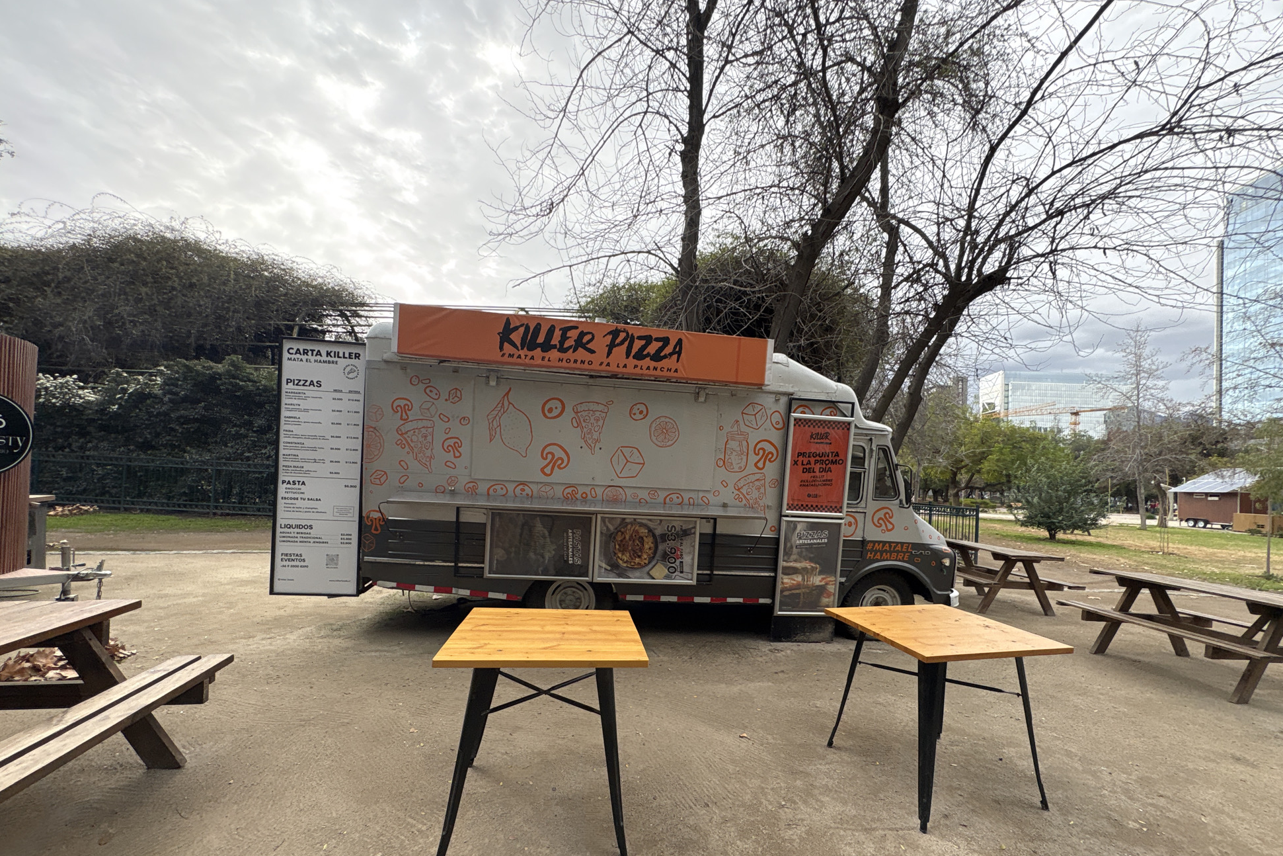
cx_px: 655
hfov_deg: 100.4
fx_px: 535
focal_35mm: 15
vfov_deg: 77.1
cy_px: 474
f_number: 2.2
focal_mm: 2.22
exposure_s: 1/236
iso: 64
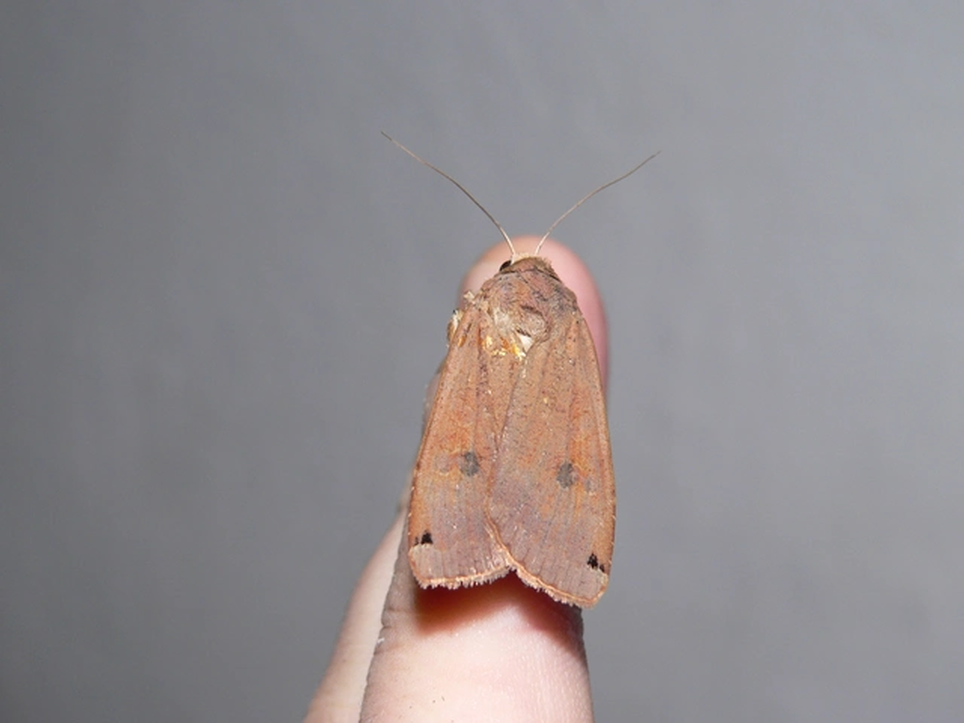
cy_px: 362
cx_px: 482
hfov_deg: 23.3
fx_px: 2339
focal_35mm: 84
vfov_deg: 17.6
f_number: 4
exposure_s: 1/60
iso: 100
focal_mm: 13.9
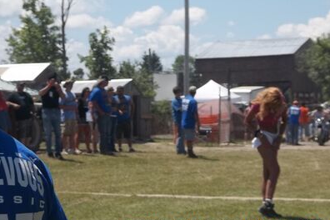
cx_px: 165
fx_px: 1302
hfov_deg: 14.4
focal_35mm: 142
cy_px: 110
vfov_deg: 9.7
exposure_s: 1/400
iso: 80
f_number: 5.9
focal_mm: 24.5
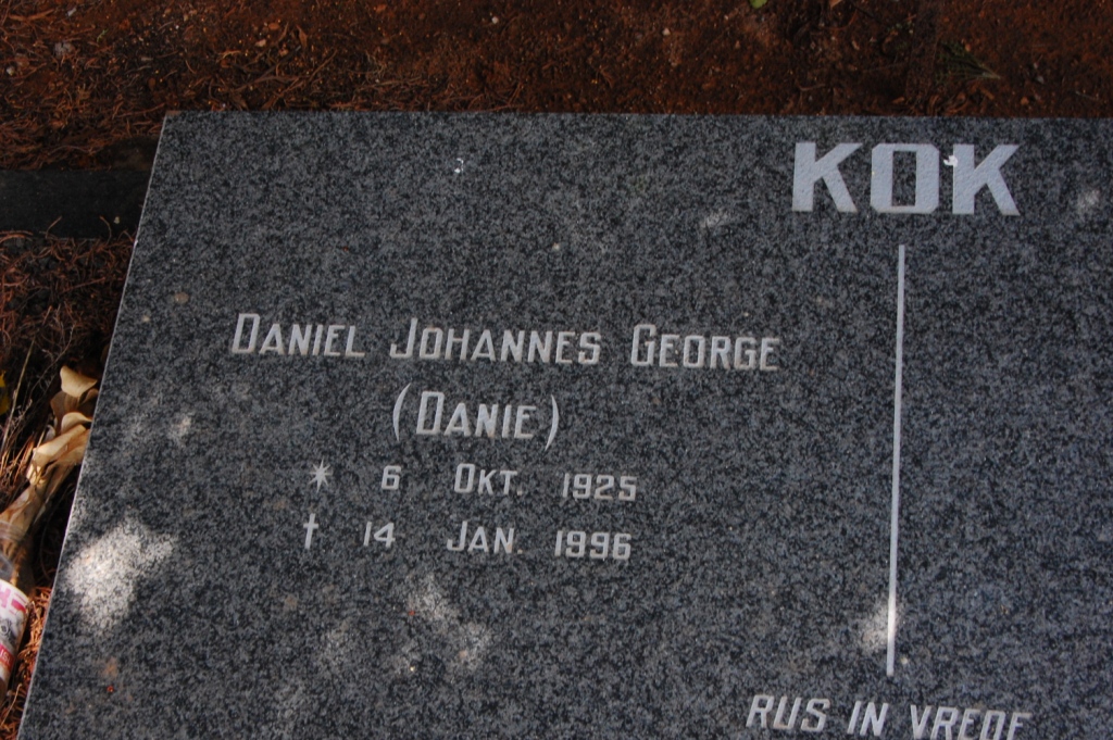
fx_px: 1761
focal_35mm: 57
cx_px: 556
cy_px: 370
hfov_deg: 35.1
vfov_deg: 23.7
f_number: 18
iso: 900
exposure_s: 1/30
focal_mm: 38
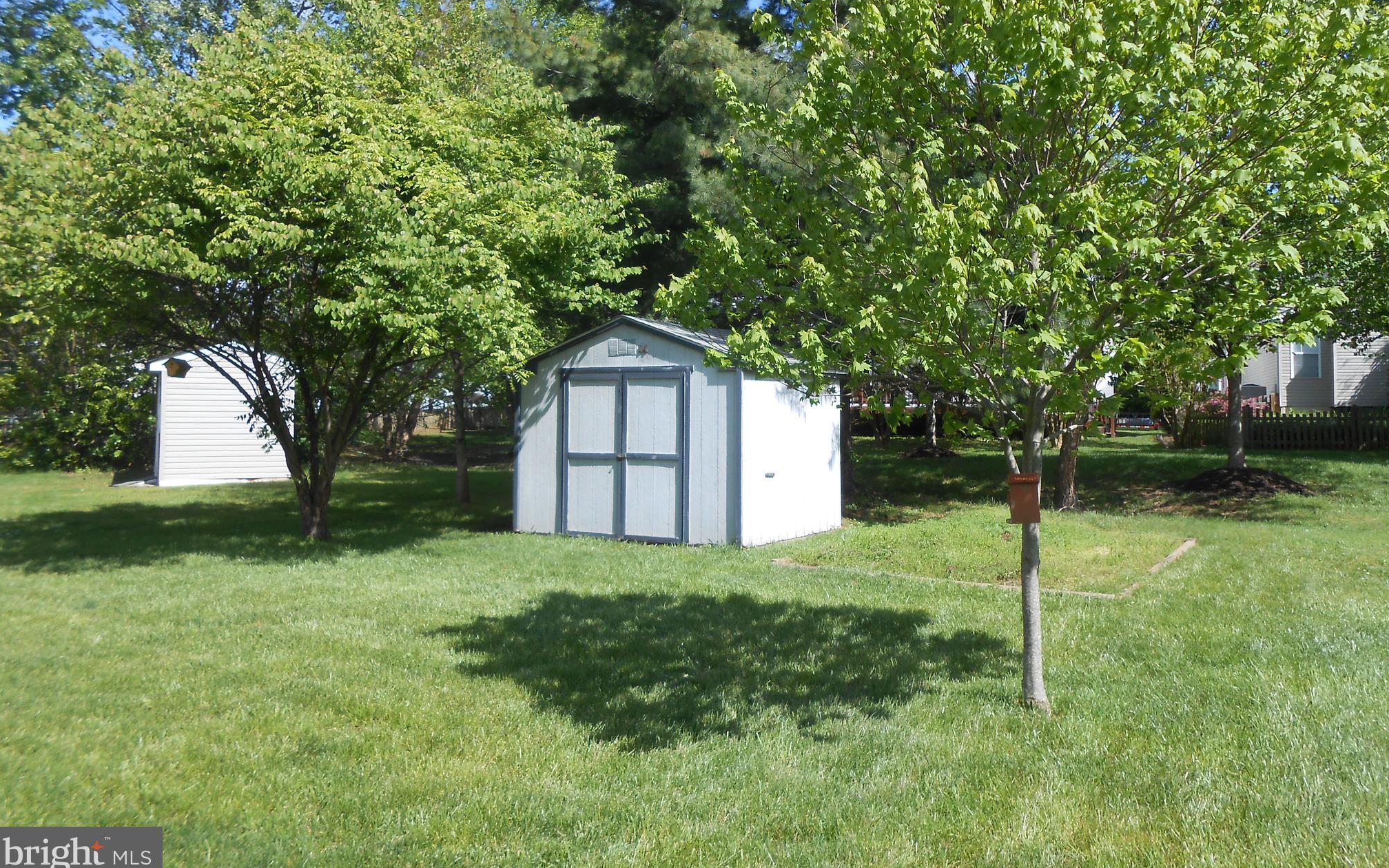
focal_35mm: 28
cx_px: 696
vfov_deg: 44.3
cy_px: 354
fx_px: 1060
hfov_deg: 66.5
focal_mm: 4.6
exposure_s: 1/500
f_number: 3.5
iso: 80
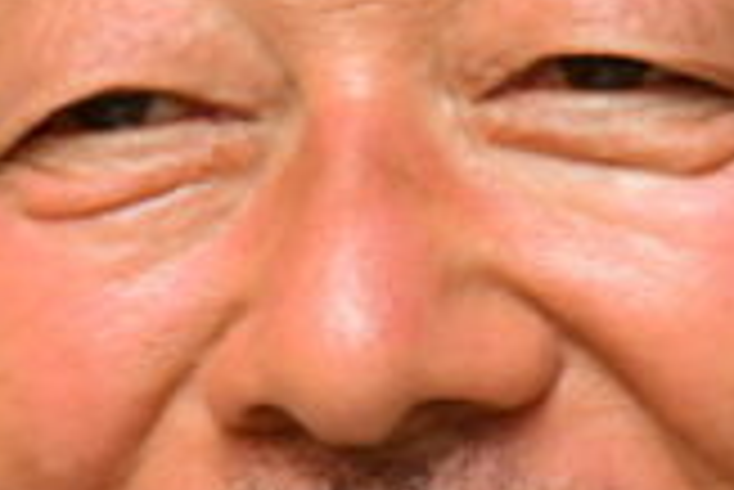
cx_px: 356
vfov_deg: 2.2
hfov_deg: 3.4
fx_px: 12550
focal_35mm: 615
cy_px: 357
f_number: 6.3
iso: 400
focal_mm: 98
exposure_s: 1/125
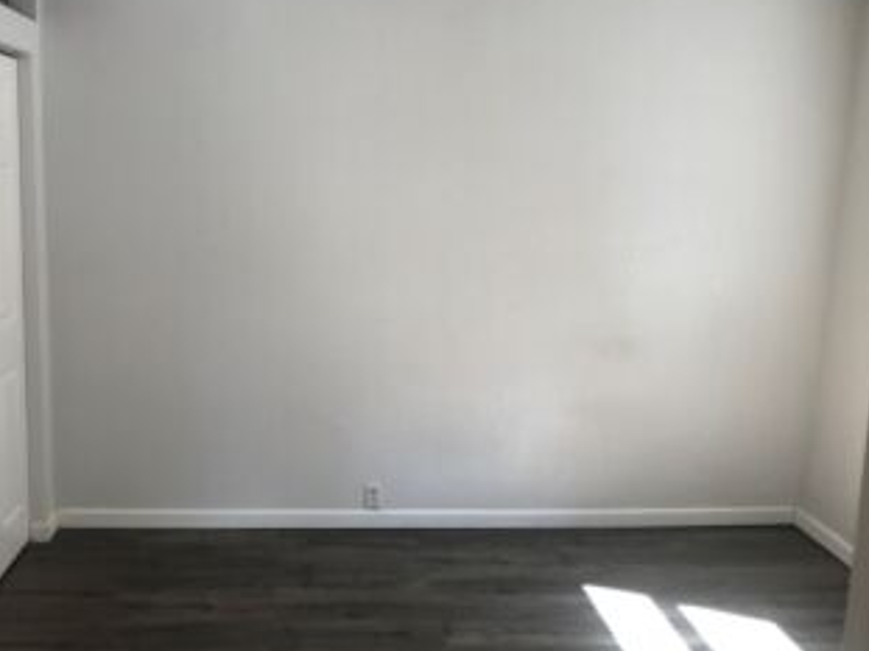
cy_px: 335
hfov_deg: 51.2
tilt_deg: -9.4
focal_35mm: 36
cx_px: 374
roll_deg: -0.8
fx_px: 903
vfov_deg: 39.6
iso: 40
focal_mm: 3.99
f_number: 1.8
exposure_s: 1/120
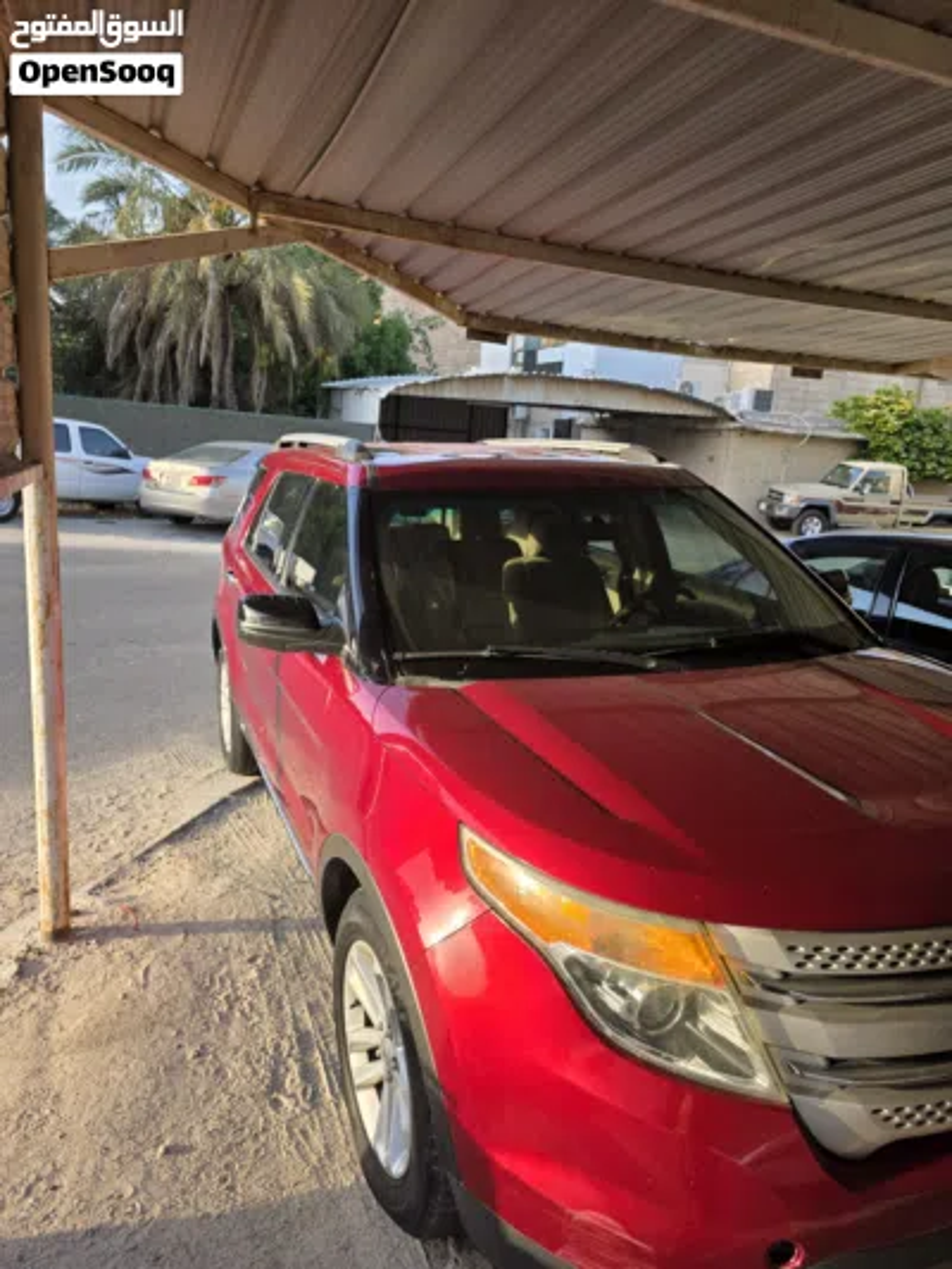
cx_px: 476
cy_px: 634
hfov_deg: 58.9
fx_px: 843
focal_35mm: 23
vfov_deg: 73.9
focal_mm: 6.3
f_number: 1.7
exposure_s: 1/1215
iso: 80
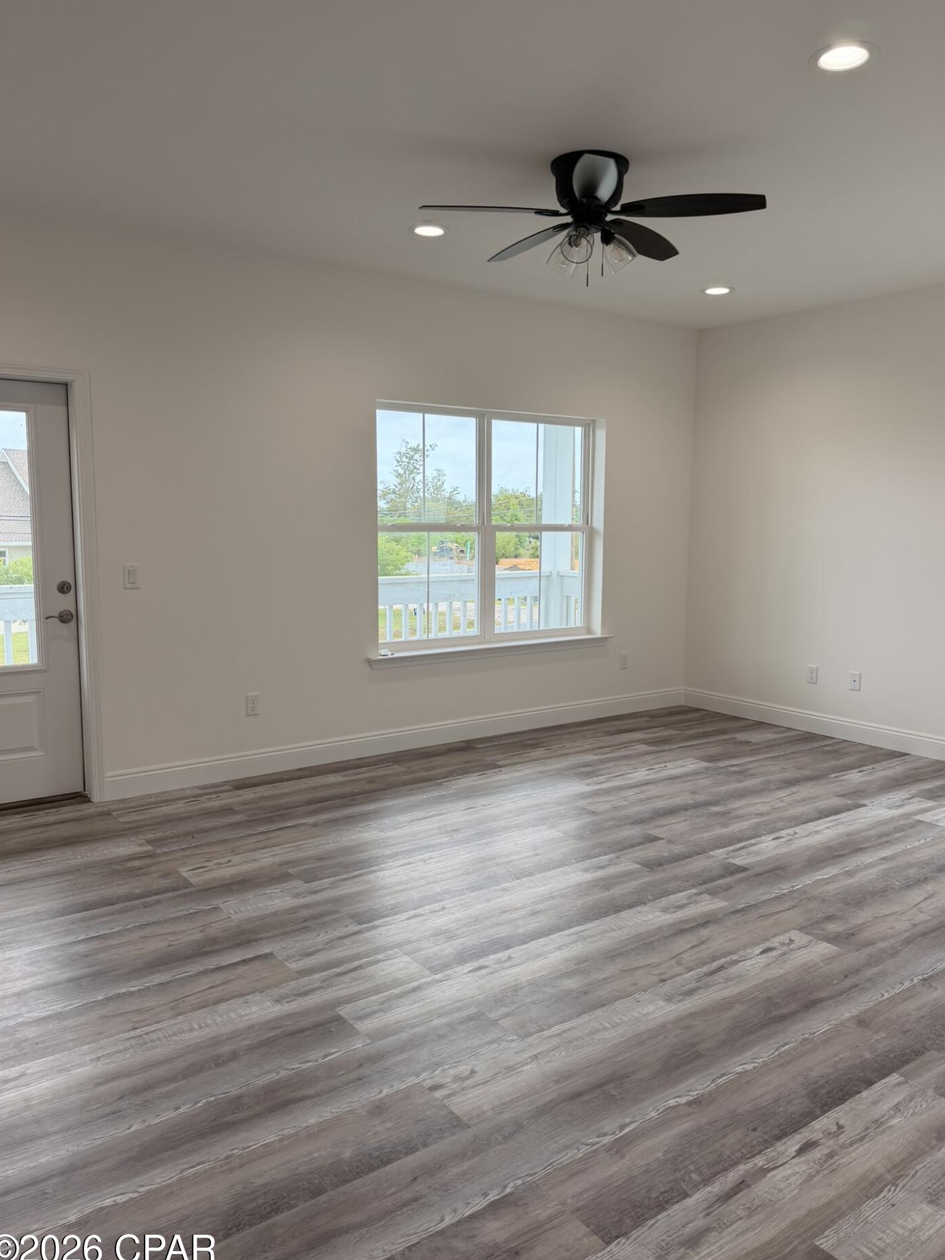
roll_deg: -0.2
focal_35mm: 26
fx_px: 946
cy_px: 629
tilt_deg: -6.2
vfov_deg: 67.3
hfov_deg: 53.0
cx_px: 498
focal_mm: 6.76
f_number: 1.78
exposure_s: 1/269
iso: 80
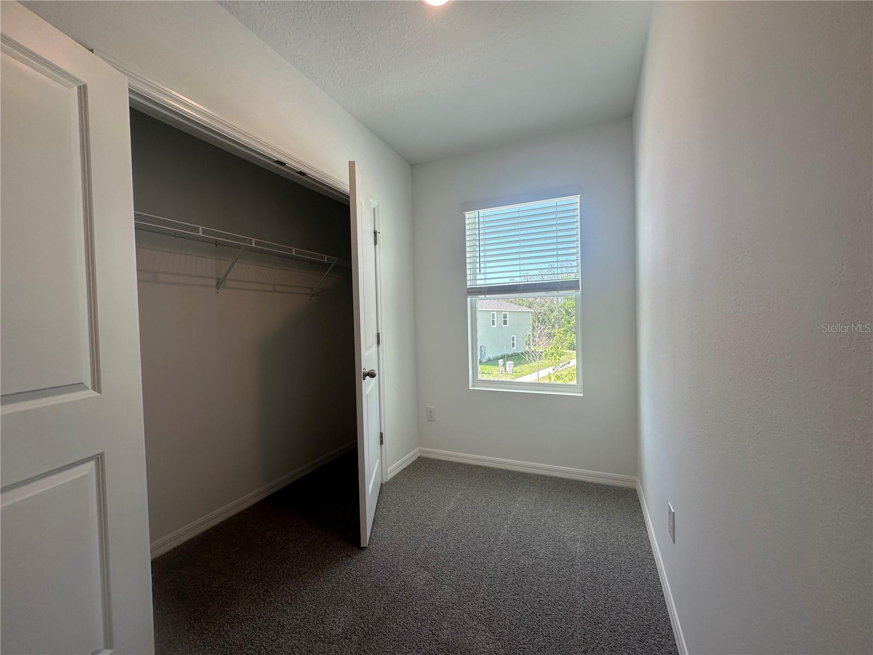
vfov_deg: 85.7
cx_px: 436
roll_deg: +1.1
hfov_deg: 102.1
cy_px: 328
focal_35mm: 14
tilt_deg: -0.3
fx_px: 353
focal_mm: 2.22
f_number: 2.2
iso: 50
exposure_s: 1/120
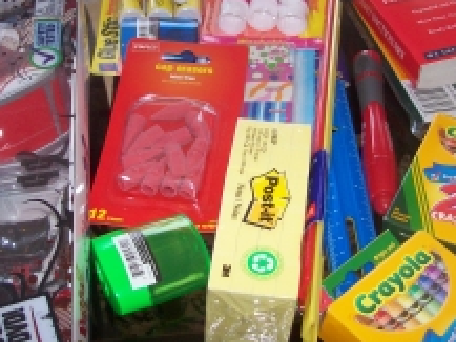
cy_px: 115
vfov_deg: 25.1
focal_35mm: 58
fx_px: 764
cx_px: 183
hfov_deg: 33.1
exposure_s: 1/64
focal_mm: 6
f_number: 2.7
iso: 80
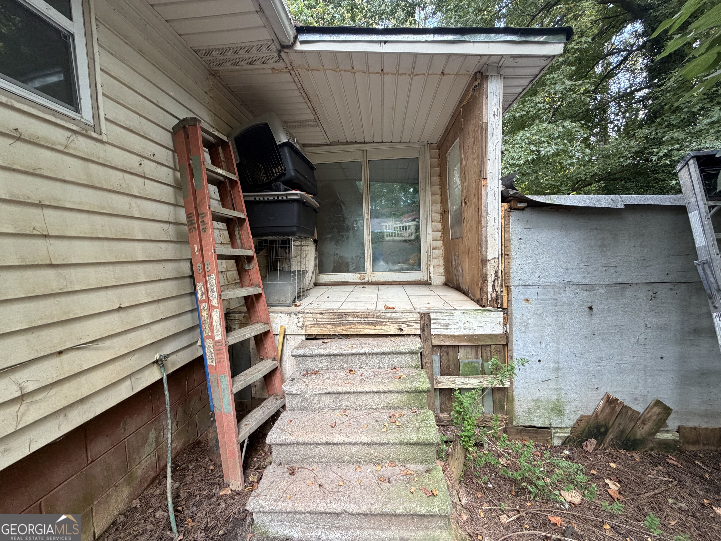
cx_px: 360
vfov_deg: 85.7
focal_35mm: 14
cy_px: 270
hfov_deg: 102.1
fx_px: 292
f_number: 2.2
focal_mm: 2.22
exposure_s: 1/121
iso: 200
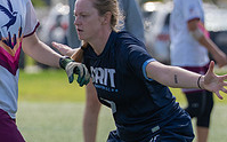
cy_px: 121
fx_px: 5124
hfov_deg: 2.5
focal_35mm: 829
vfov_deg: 1.6
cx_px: -37
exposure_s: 1/2000
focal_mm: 197
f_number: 4
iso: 320
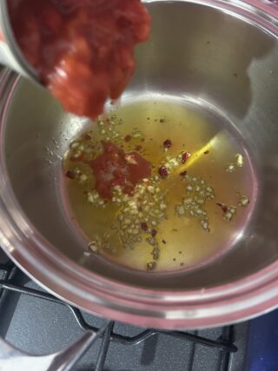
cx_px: 139
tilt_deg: -68.6
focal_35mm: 26
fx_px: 279
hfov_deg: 53.0
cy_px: 186
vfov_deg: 67.3
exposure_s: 1/33
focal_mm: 5.7
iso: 640
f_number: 1.5
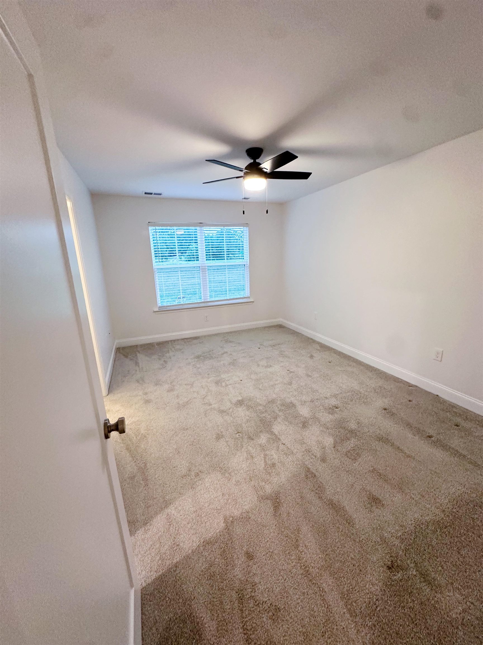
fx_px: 260
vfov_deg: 102.1
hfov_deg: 85.7
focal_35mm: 14
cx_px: 242
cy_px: 322
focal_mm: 2.22
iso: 250
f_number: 2.2
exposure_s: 1/60
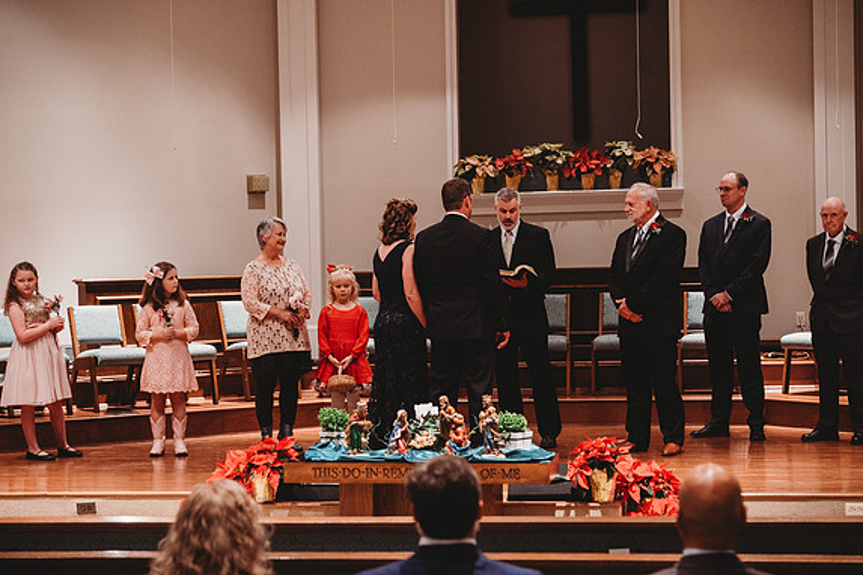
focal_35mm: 83
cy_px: 288
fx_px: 1990
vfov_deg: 16.5
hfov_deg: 24.5
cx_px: 435
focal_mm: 82
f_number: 4
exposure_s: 1/125
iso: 2000
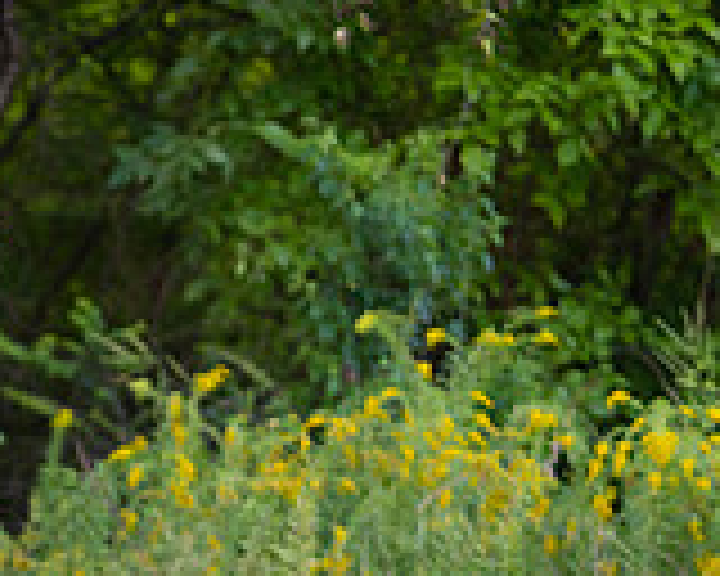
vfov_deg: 6.2
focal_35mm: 249
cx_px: -280
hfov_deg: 7.7
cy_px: 400
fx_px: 5306
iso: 250
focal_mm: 70
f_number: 2.8
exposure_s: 1/320
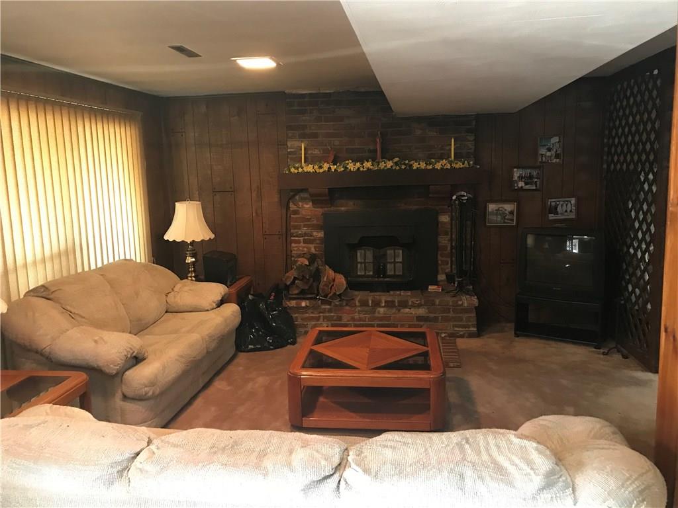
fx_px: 548
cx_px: 339
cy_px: 254
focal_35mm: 28
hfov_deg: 63.4
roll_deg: +1.4
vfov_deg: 49.7
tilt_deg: -8.6
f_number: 1.8
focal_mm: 3.99
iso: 100
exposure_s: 1/9
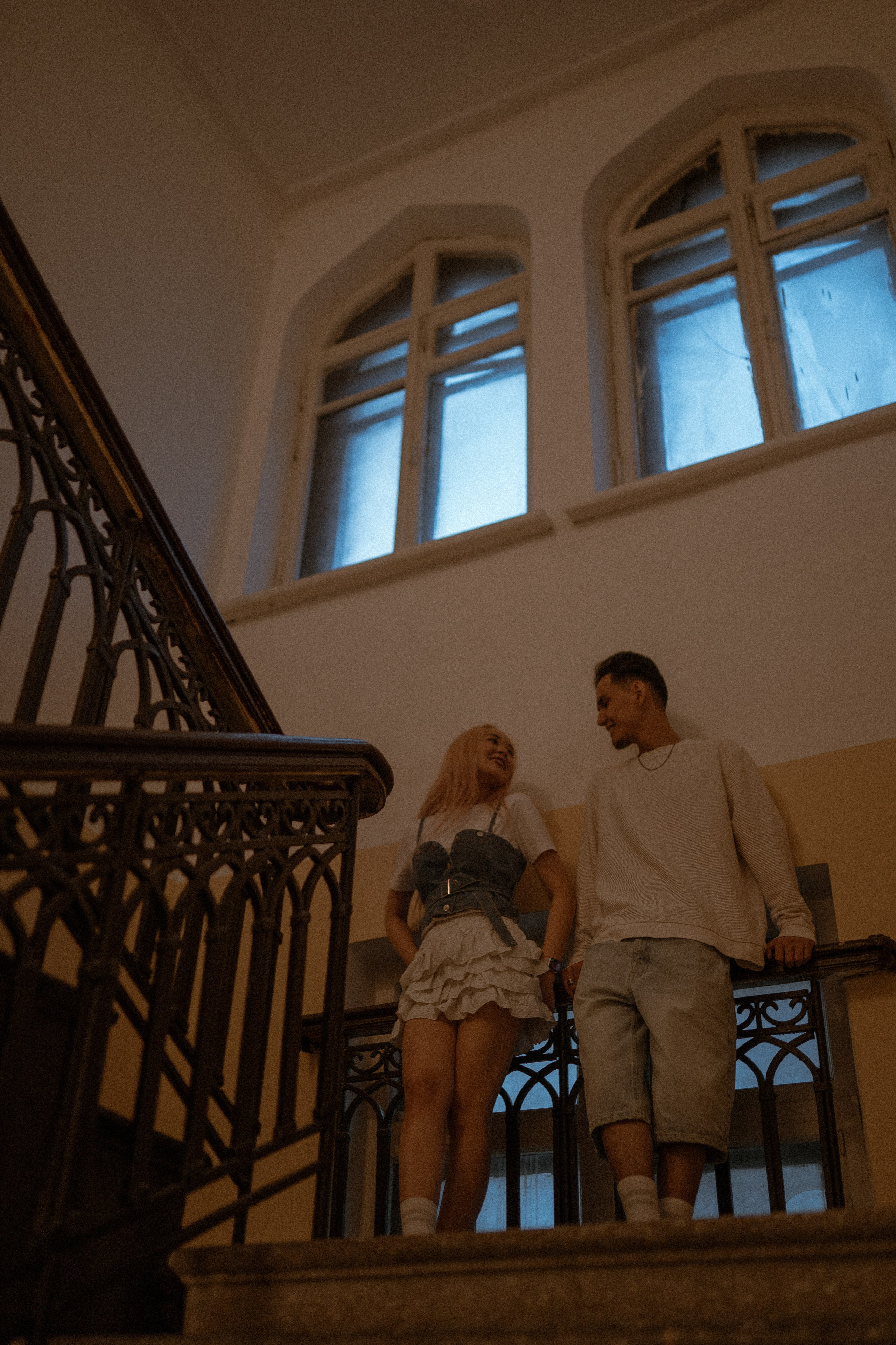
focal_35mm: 35
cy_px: 672
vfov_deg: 54.4
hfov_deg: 37.9
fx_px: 1307
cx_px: 448
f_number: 1.4
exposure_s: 1/125
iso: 500
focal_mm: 35
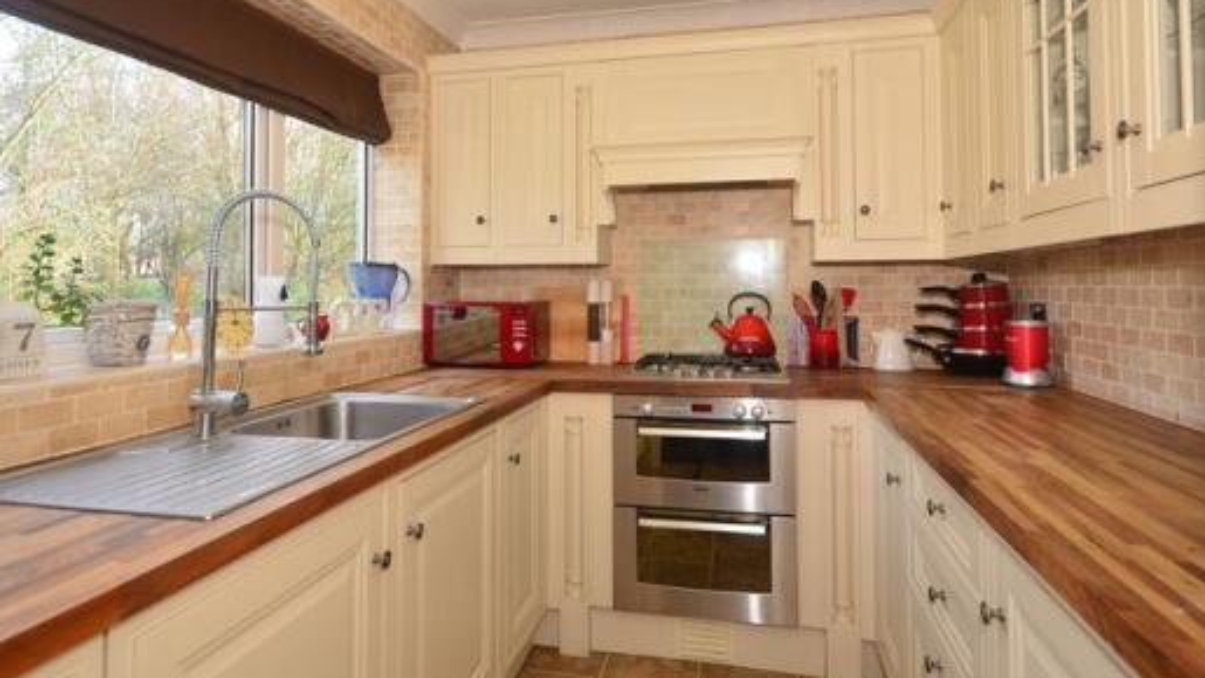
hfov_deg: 86.6
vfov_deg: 55.5
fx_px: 639
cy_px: 270
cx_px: 599
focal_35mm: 20
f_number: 5.6
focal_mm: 10
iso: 400
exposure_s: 1/40
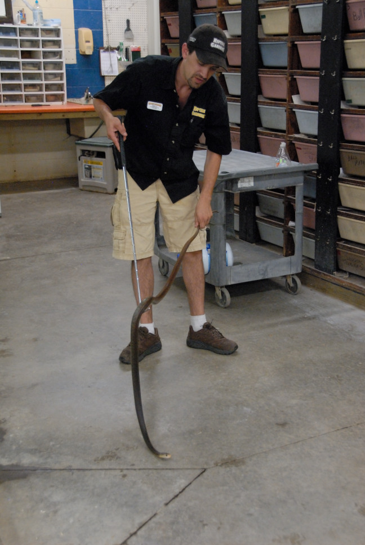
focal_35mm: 51
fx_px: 773
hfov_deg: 26.6
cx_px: 182
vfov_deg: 38.8
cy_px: 272
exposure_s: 1/60
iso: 1600
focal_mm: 34
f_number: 4.2
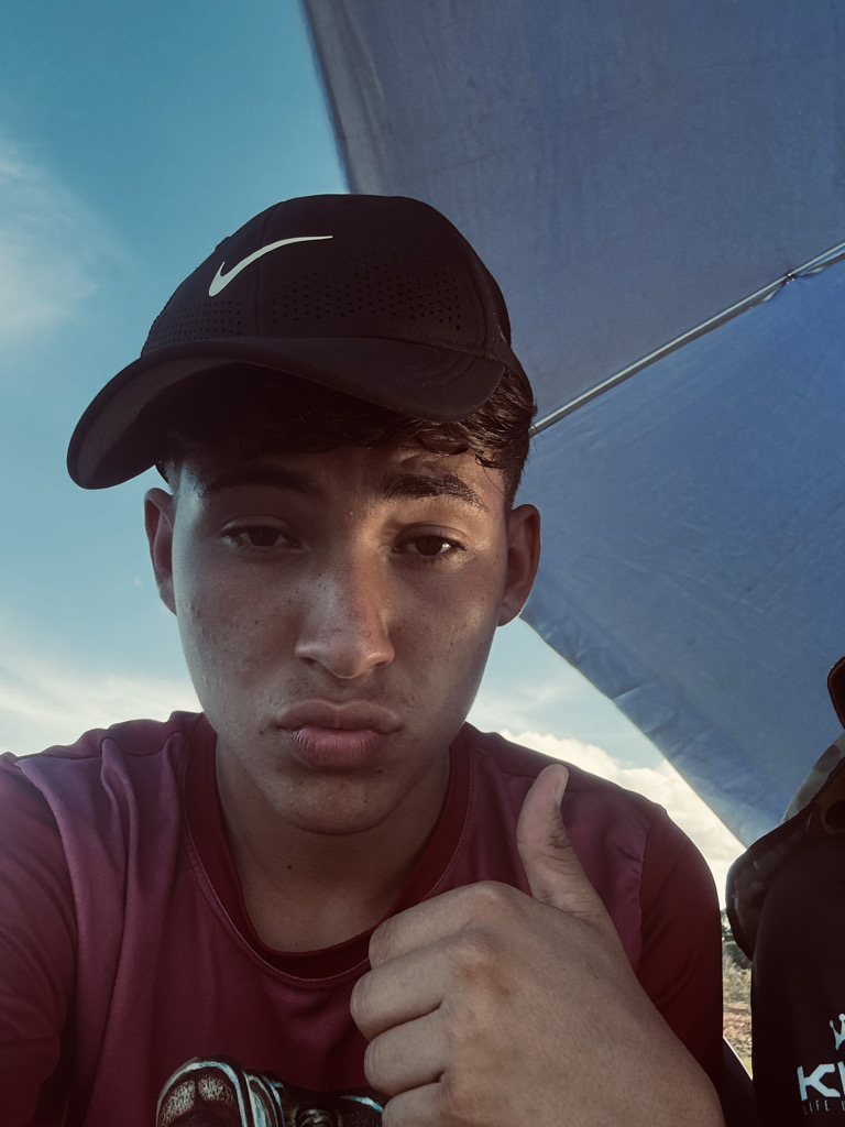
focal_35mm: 30
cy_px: 564
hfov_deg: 46.8
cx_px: 422
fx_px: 976
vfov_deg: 60.0
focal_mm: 2.69
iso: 32
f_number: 1.9
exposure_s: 1/172
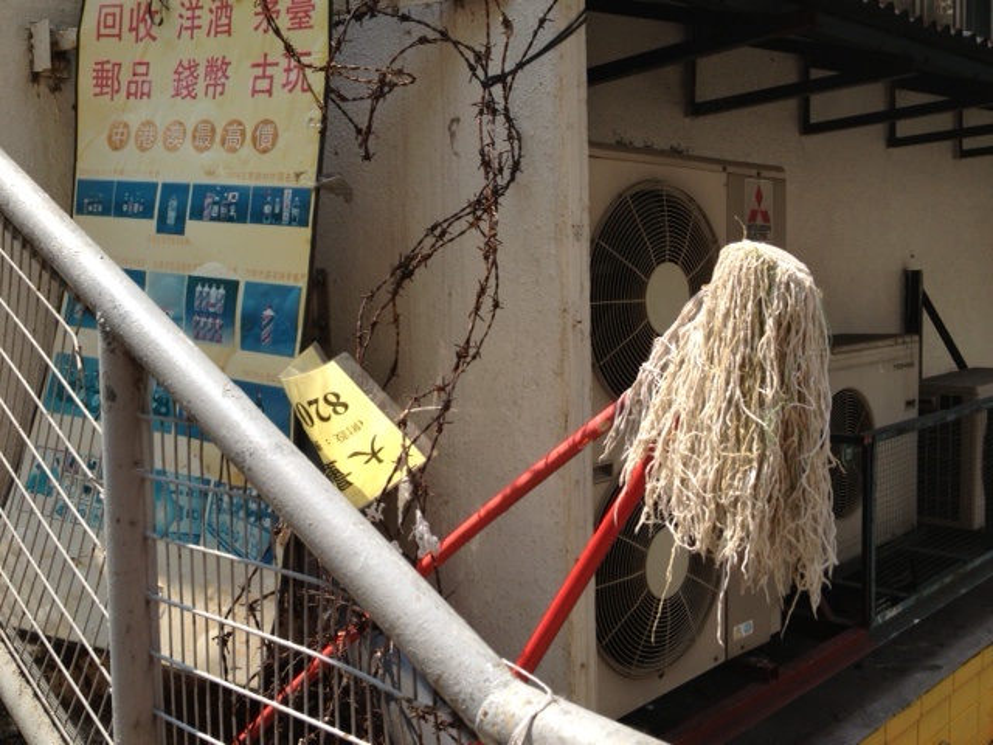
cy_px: 372
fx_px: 1004
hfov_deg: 52.6
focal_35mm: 35
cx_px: 496
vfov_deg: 40.7
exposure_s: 1/673
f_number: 2.4
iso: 50
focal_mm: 4.28
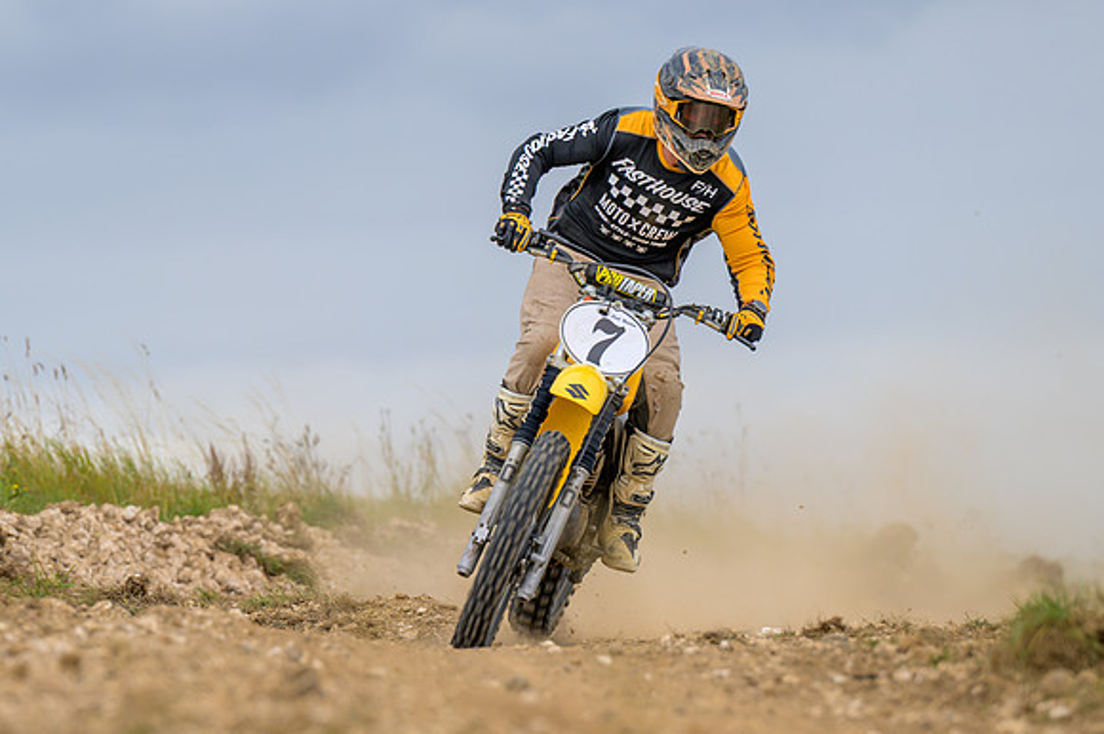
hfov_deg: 6.1
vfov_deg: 4.1
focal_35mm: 336
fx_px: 10291
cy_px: 411
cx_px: 486
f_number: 4
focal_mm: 200
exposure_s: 1/400
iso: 64
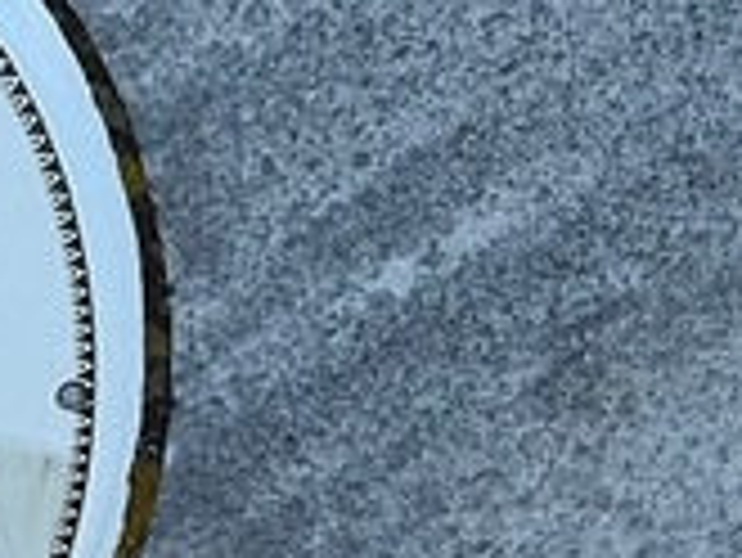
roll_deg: -0.2
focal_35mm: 373
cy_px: 410
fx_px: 8001
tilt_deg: -21.3
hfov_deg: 5.3
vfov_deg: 4.0
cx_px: -315
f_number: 2.8
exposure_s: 1/250
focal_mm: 9
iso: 32
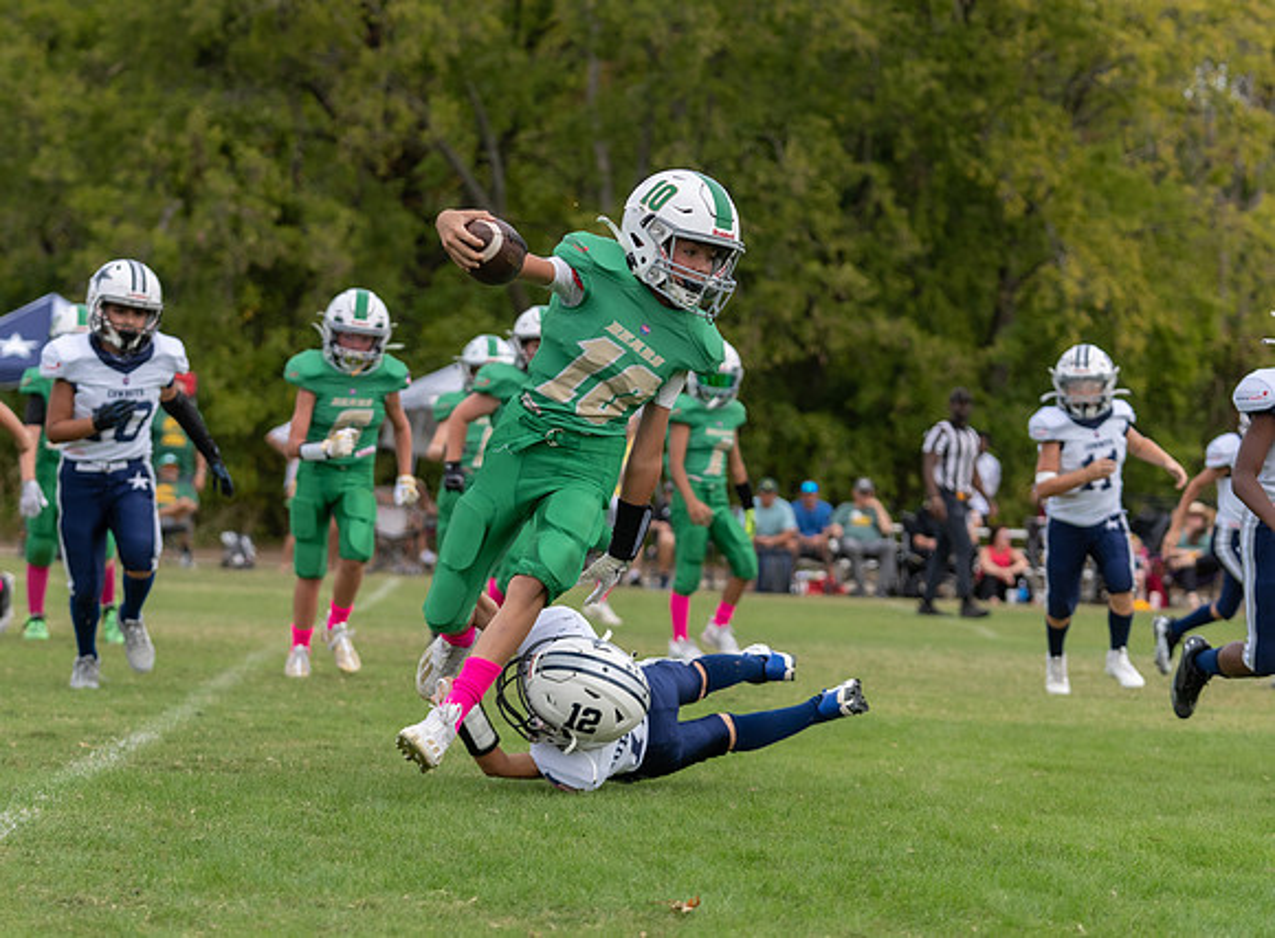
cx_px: 588
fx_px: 5118
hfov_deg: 14.2
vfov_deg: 10.5
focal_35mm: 140
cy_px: 489
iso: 200
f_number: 3.5
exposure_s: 1/1250
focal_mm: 90
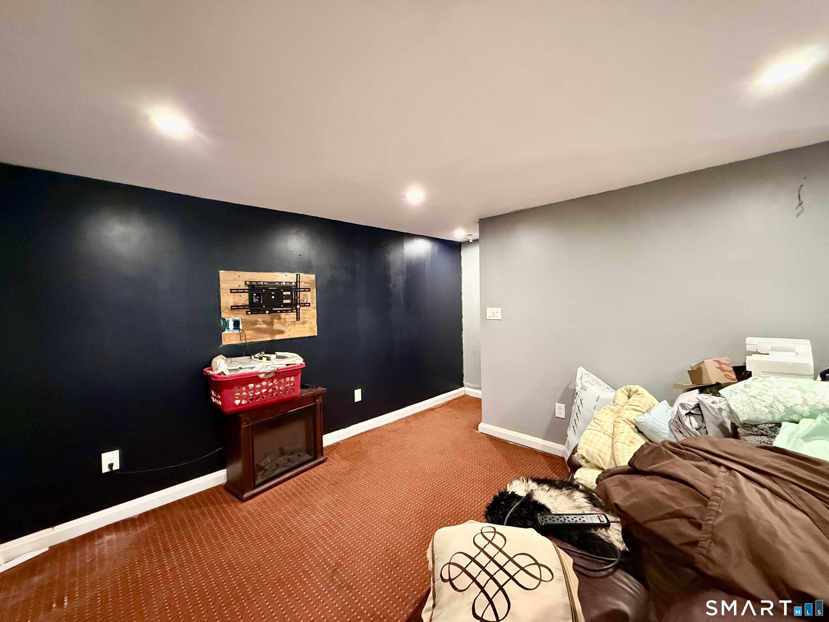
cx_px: 414
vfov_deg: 85.7
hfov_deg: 102.1
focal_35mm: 14
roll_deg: +1.5
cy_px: 311
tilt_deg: -2.0
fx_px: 335
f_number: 2.2
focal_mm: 2.22
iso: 1250
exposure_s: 1/60
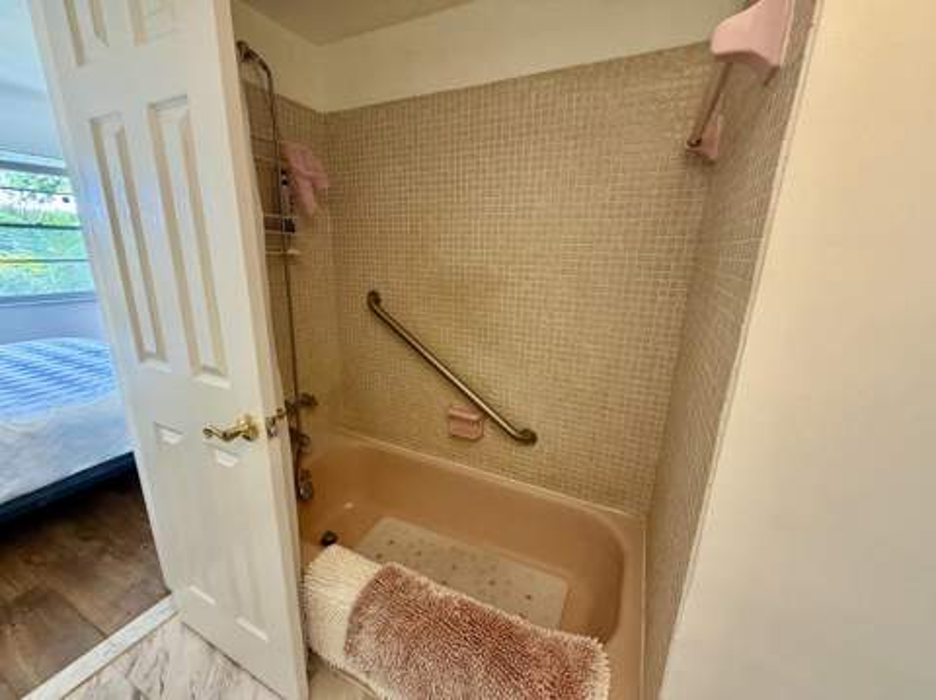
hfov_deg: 102.1
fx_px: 378
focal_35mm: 14
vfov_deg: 85.6
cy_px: 350
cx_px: 468
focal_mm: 2.22
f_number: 2.2
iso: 200
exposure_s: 1/60
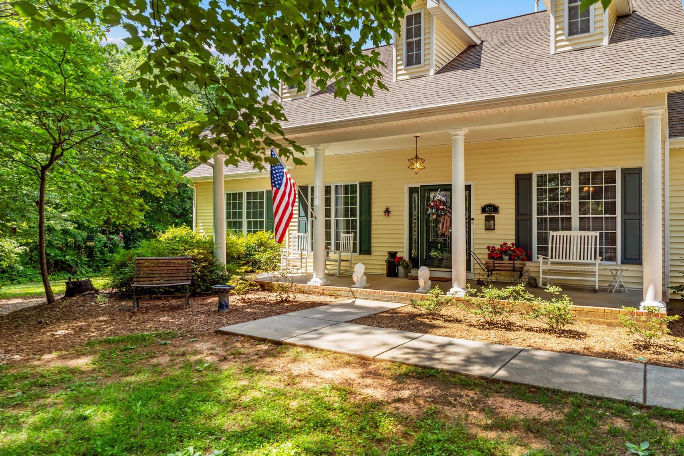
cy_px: 224
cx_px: 410
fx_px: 456
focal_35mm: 24
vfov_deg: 53.1
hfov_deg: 73.0
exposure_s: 1/80
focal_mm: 20
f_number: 8
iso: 100
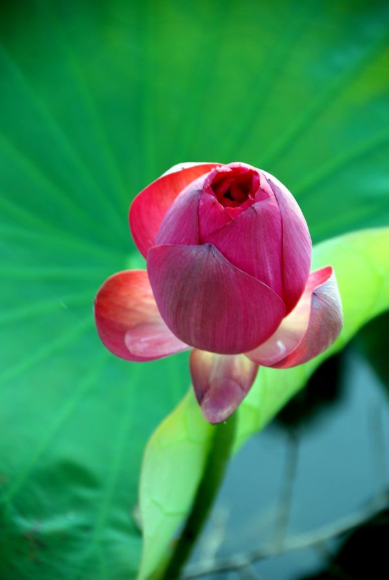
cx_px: 194
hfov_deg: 4.6
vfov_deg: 6.9
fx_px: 4840
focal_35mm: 300
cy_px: 290
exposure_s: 1/80
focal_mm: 200
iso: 100
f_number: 5.6
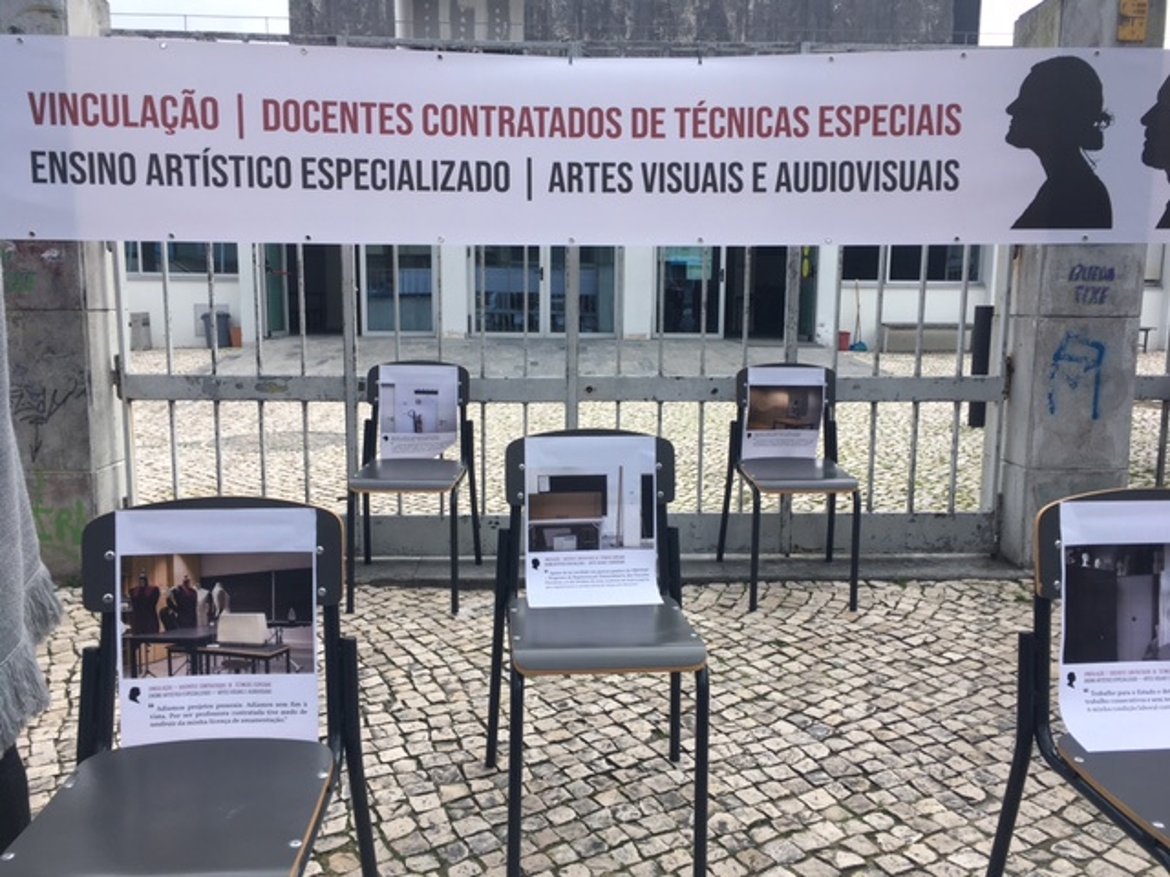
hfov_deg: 61.7
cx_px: 585
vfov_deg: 48.2
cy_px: 438
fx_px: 980
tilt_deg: -10.4
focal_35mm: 29
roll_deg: -0.6
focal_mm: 4.15
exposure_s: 1/490
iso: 25
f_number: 2.2
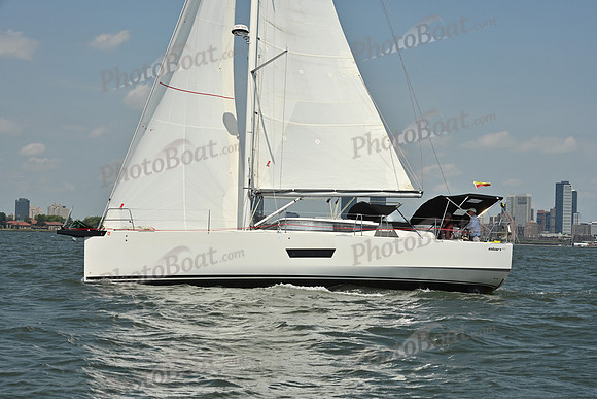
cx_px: 298
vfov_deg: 19.5
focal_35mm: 70
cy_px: 200
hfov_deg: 28.8
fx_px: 1161
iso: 320
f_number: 11
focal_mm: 70
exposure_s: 1/1250
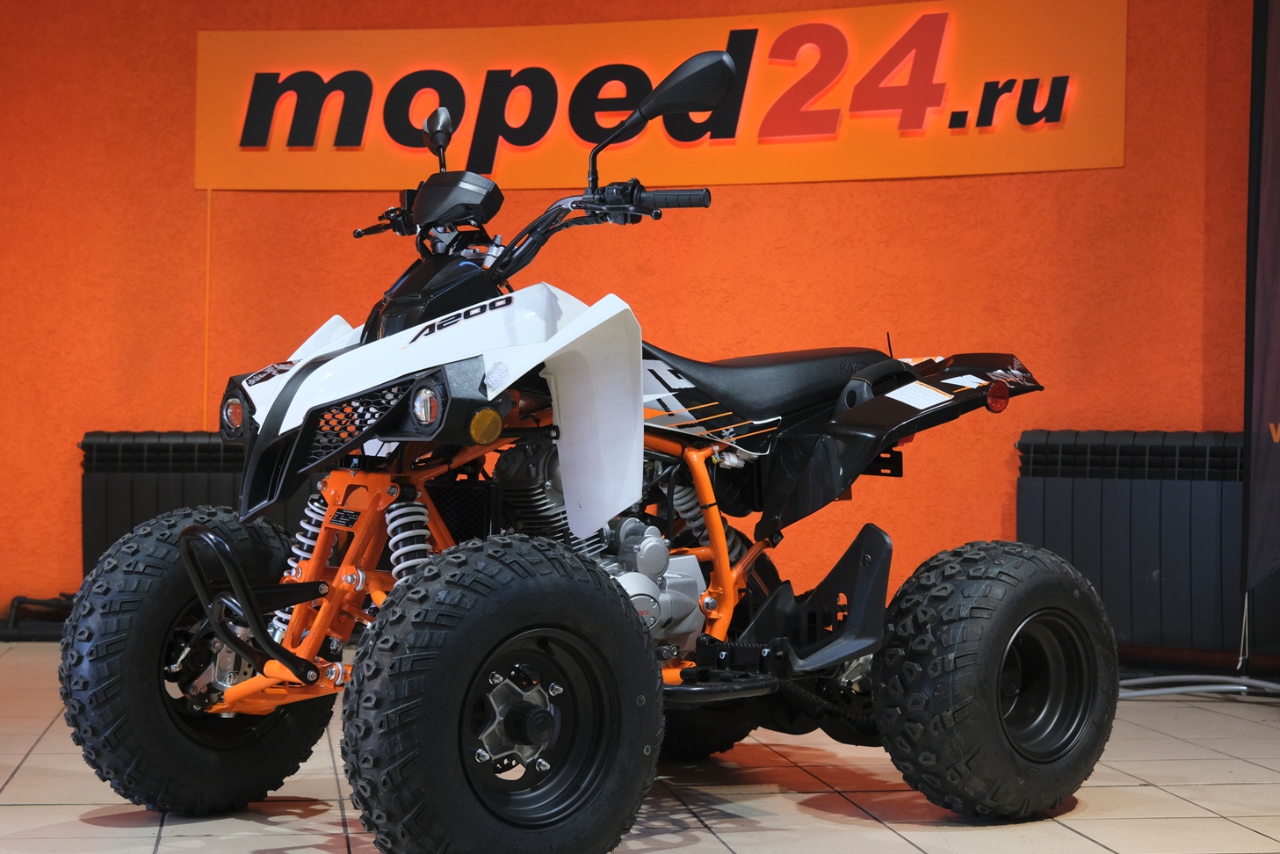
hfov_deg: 35.6
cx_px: 589
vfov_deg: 24.2
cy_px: 441
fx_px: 1991
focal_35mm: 56
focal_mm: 34.2
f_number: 4
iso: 1250
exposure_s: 1/100
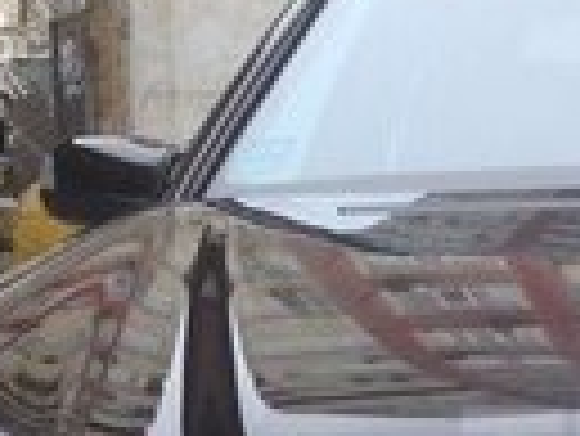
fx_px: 2834
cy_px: 474
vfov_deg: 8.7
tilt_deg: -8.1
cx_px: 922
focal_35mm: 169
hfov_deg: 11.1
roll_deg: +0.7
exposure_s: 1/229
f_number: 2.4
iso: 50
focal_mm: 4.12
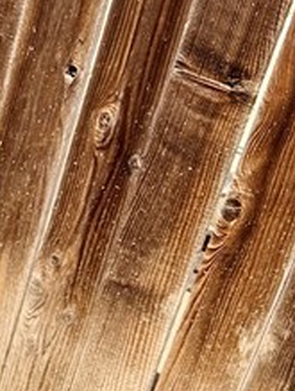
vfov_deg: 16.2
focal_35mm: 112
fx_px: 1269
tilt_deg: -35.2
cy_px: 561
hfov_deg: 11.8
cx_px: -304
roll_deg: -10.8
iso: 80
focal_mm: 6.76
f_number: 1.78
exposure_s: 1/4975
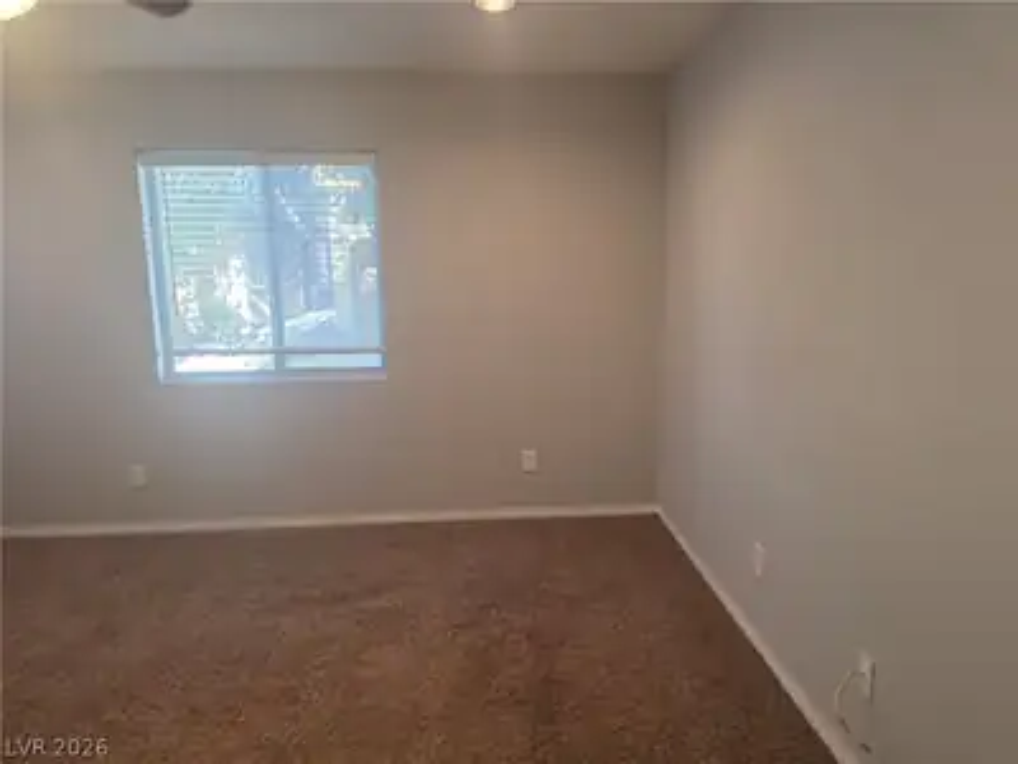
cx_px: 509
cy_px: 382
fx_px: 676
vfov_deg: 58.9
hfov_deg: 73.9
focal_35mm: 23
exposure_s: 1/120
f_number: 1.7
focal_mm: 6.3
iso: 320
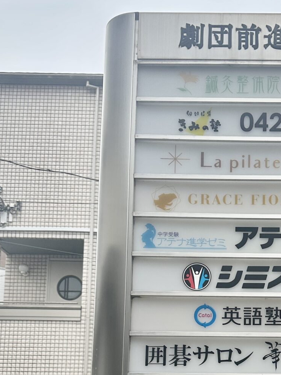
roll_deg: -1.2
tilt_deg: +8.8
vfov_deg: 29.5
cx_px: 289
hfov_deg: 22.6
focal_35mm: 62
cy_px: 361
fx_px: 671
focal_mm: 6.86
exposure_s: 1/1083
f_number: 1.78
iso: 80
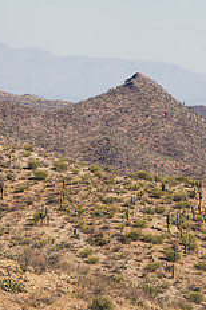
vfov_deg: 5.9
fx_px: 3004
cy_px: 299
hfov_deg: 3.9
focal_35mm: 350
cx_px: 139
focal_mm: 180
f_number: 4
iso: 100
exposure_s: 1/1250
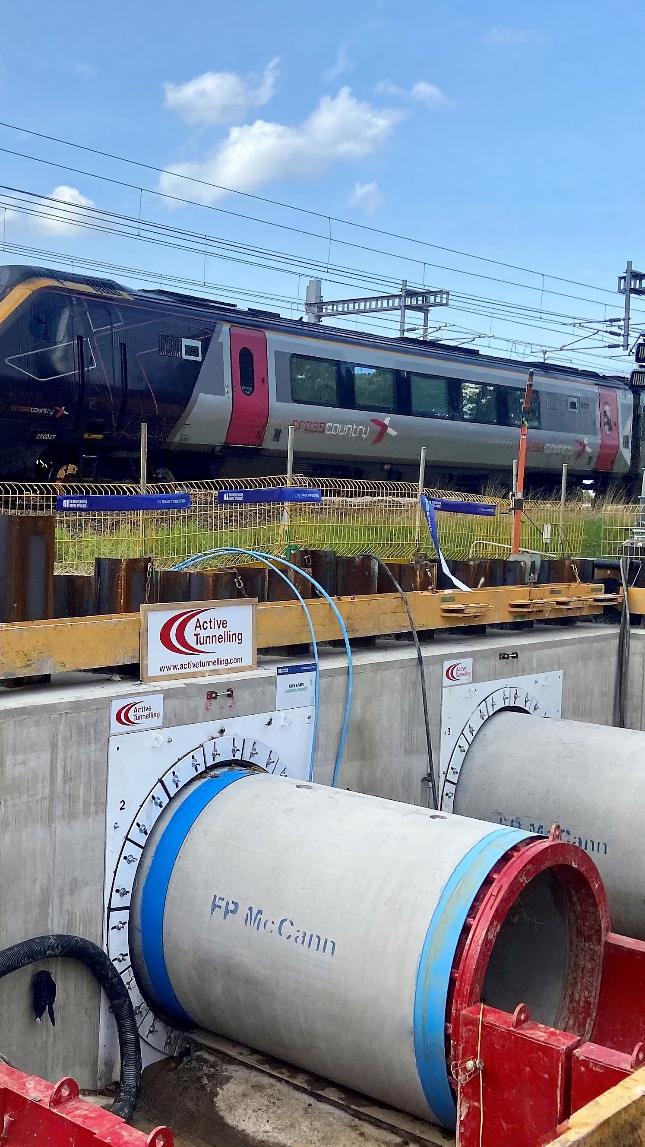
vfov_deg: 47.4
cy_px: 588
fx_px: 1307
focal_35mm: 43
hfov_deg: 27.3
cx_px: 152
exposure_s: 1/2410
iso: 32
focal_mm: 4.25
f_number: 1.8
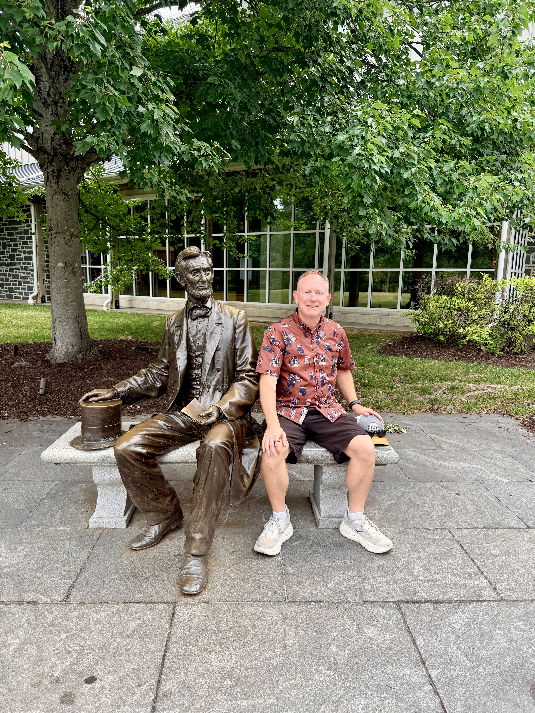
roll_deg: -1.6
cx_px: 268
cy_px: 356
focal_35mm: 24
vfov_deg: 71.6
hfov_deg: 56.8
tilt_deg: -9.2
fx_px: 495
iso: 64
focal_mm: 6.76
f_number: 1.78
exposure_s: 1/172
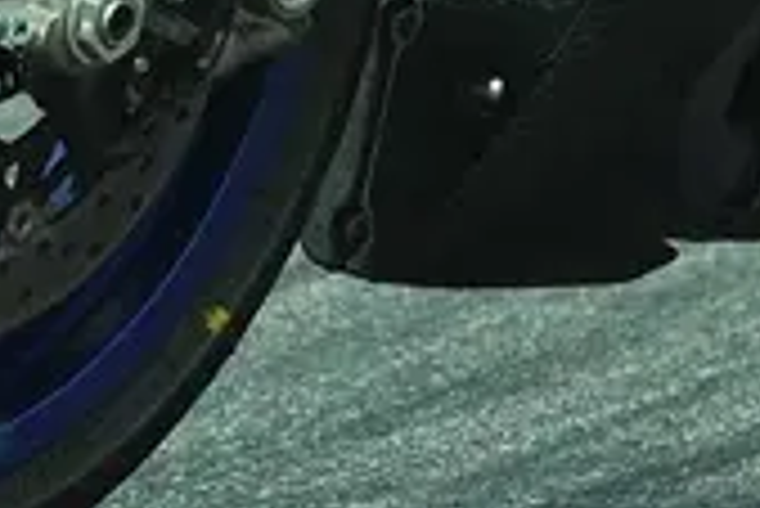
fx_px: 30003
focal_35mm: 1420
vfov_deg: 1.0
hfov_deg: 1.5
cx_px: 895
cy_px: -695
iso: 320
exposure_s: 1/400
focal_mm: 200
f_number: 8
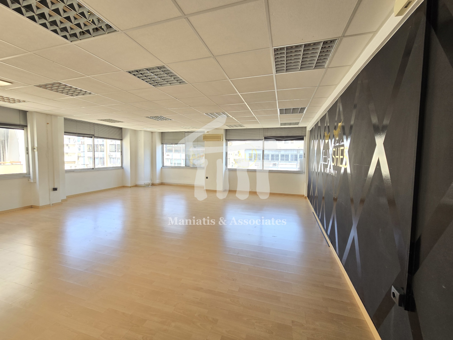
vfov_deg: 89.9
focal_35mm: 13
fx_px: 170
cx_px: 226
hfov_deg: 106.2
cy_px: 170
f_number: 2.2
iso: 64
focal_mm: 2.2
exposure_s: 1/100
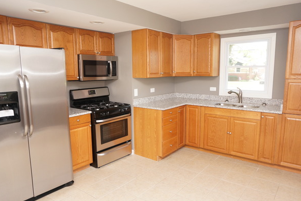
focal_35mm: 26
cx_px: 153
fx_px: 218
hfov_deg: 69.3
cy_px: 106
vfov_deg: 49.6
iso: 500
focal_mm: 16
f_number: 4
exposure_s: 1/60
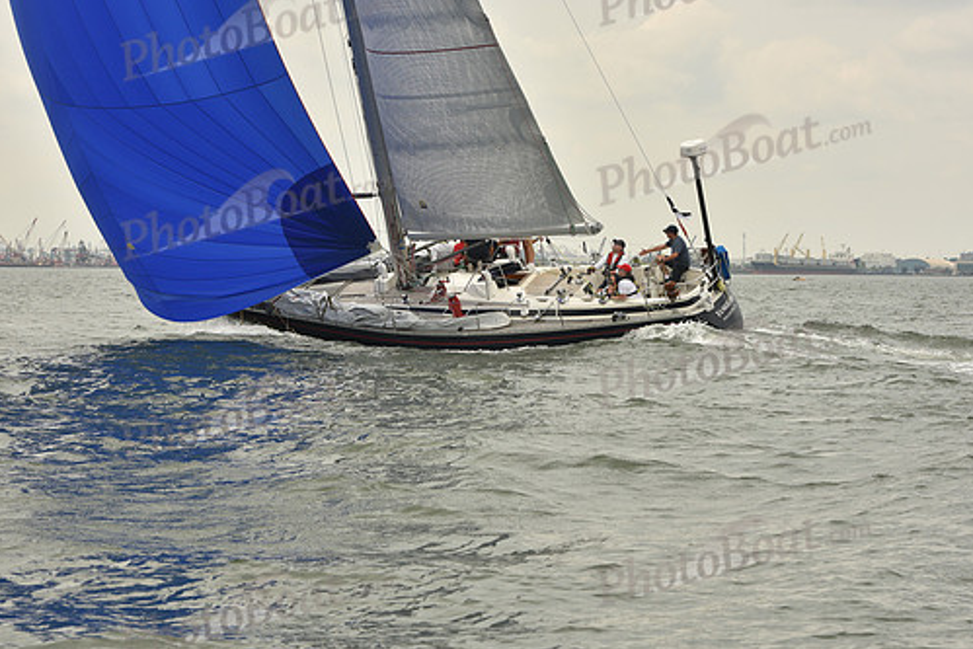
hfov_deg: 20.4
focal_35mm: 100
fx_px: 2703
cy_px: 284
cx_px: 497
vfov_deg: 13.7
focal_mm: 86
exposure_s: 1/640
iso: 250
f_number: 9
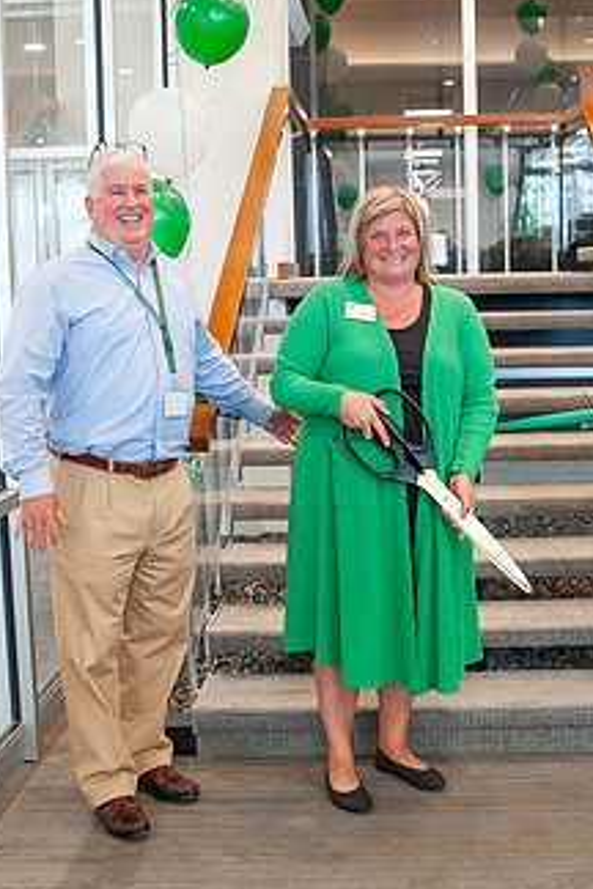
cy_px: 403
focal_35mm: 51
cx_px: 380
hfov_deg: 26.4
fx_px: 1260
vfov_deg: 38.8
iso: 1250
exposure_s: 1/160
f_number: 3.2
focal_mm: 24
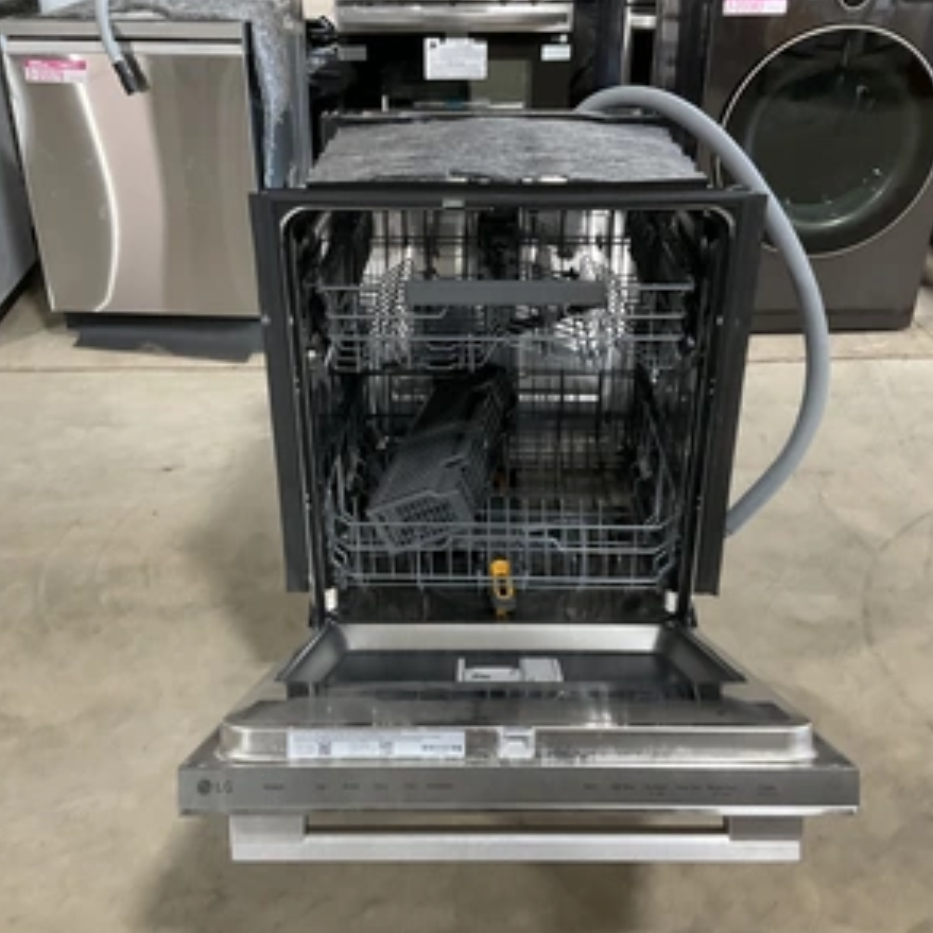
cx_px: 465
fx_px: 1067
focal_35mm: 35
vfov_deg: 47.2
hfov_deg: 47.2
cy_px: 474
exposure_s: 1/60
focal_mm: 3
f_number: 1.8
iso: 200
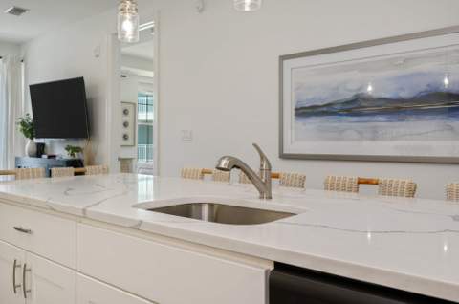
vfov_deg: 43.4
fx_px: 382
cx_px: 230
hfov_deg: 62.0
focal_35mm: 30
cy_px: 152
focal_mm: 30
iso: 200
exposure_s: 1/30
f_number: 9
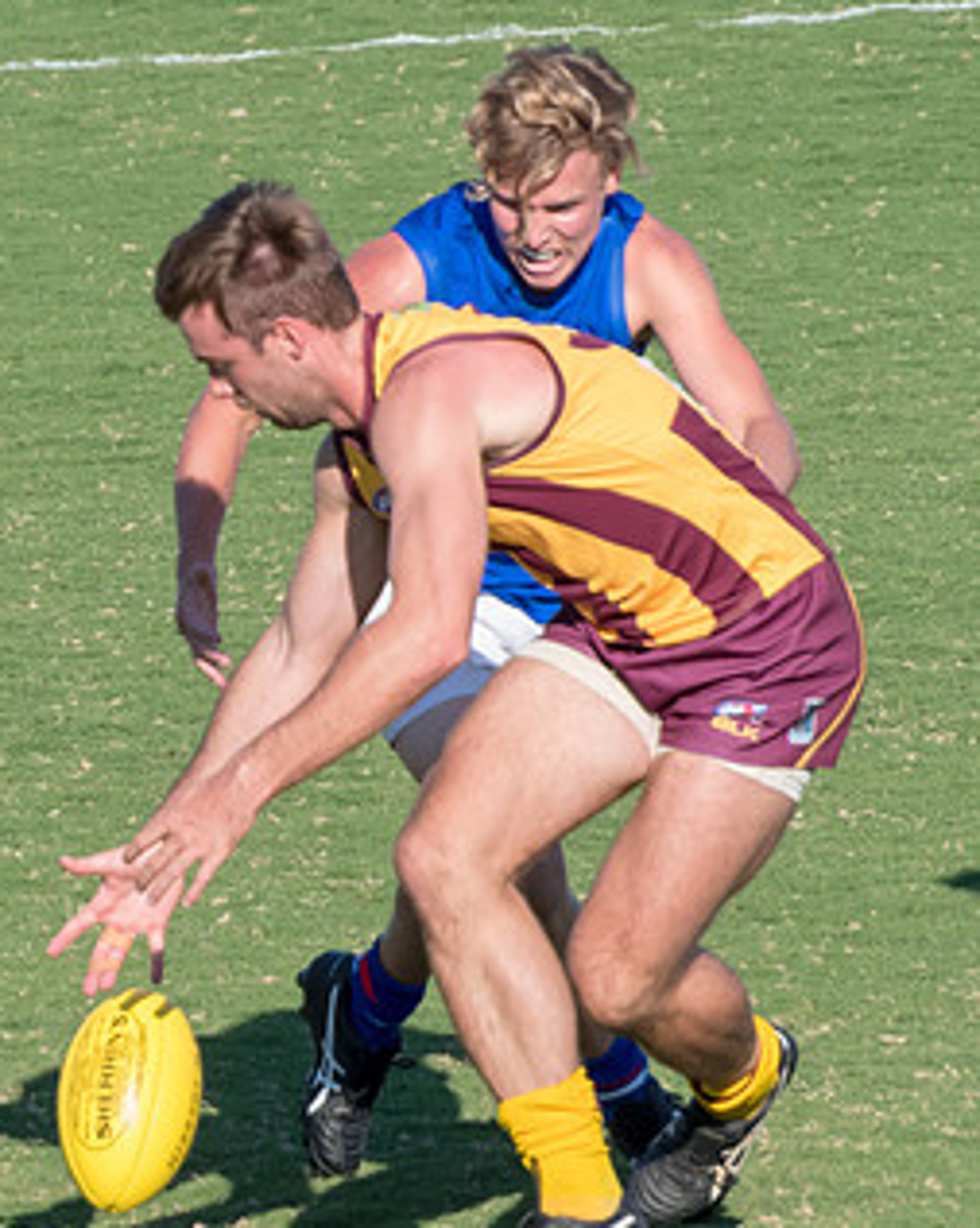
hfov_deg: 1.7
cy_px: 672
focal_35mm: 914
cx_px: -37
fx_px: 33185
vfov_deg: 2.1
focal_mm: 270
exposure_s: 1/1000
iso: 640
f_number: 8
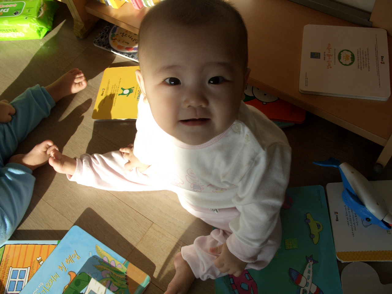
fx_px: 374
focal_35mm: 33
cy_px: 147
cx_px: 196
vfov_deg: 42.9
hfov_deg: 55.4
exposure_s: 1/250
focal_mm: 7.1
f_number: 4
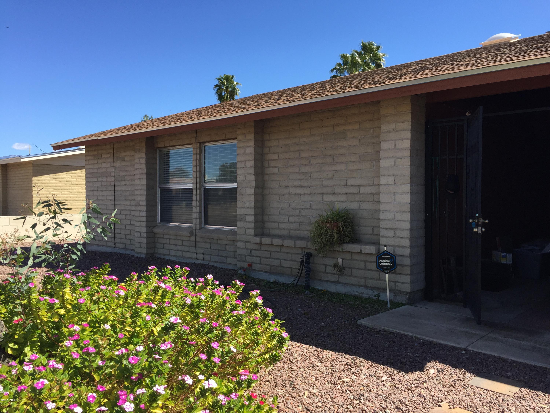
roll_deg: -0.8
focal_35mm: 29
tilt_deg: -2.0
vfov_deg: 48.2
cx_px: 275
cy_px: 206
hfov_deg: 61.7
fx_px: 461
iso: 32
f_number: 2.2
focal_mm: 4.15
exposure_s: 1/1199
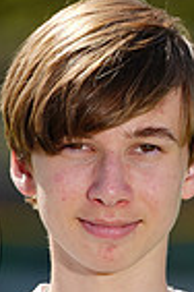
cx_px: 100
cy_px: 420
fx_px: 10669
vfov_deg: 1.6
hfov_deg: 1.0
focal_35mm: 1320
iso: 64
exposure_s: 1/200
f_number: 7.1
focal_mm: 321
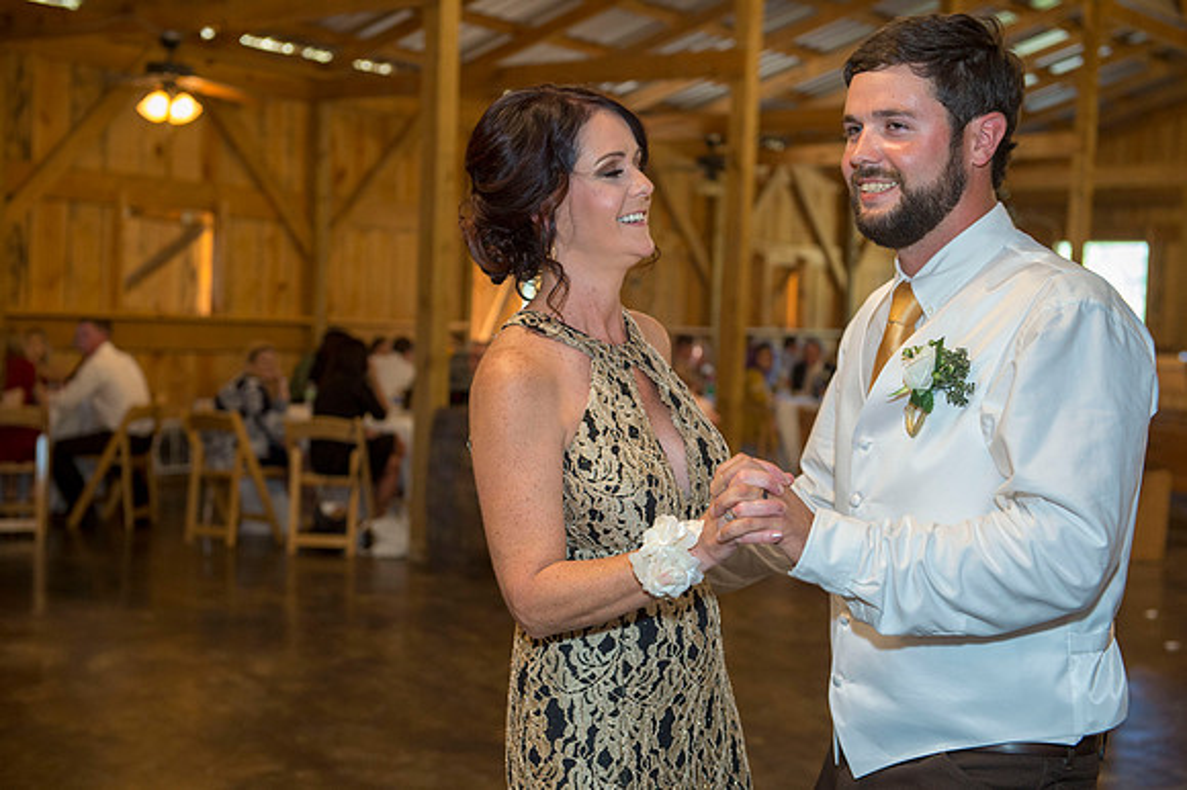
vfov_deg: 26.0
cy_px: 395
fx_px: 1714
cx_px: 594
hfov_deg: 38.2
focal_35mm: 52
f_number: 4
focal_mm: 52
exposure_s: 1/125
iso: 1600
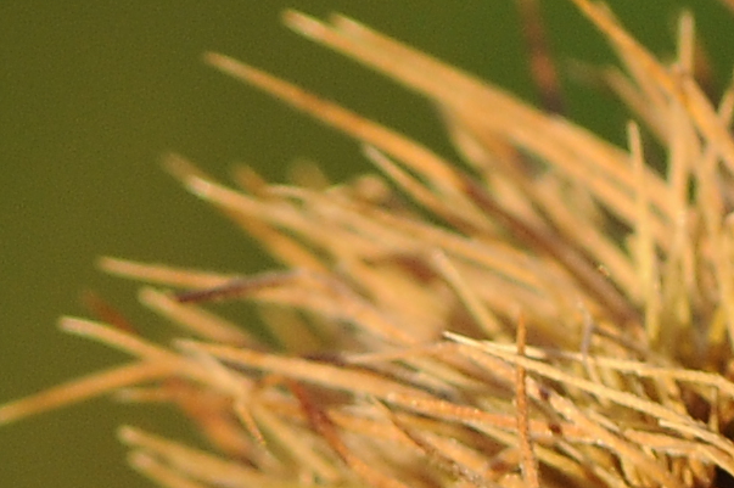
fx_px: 22807
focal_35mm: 1120
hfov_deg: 1.8
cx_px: 684
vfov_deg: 1.2
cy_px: 1045
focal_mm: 105
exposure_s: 1/160
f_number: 6.3
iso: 200
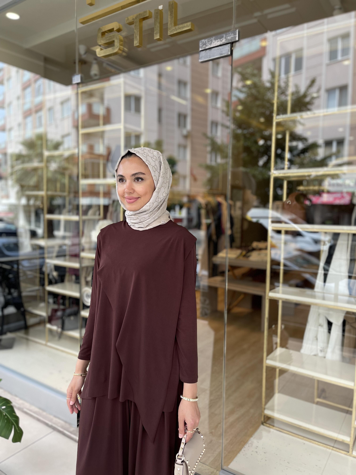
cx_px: 178
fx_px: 357
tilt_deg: -4.9
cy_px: 238
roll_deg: -0.7
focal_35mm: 26
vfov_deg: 67.3
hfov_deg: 53.1
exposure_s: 1/432
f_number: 1.6
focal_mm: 5.1
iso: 50
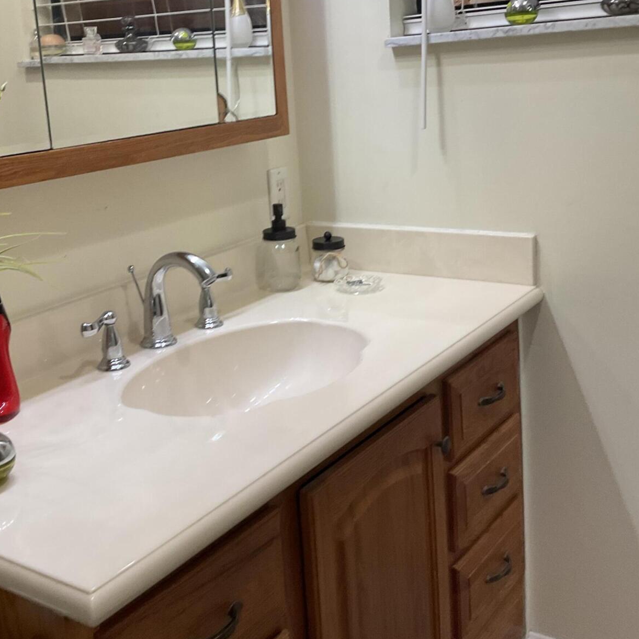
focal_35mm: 44
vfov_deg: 38.0
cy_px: 225
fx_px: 919
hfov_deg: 38.2
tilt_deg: -7.8
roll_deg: +3.6
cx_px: 248
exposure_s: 1/60
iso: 50
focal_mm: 3
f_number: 1.8
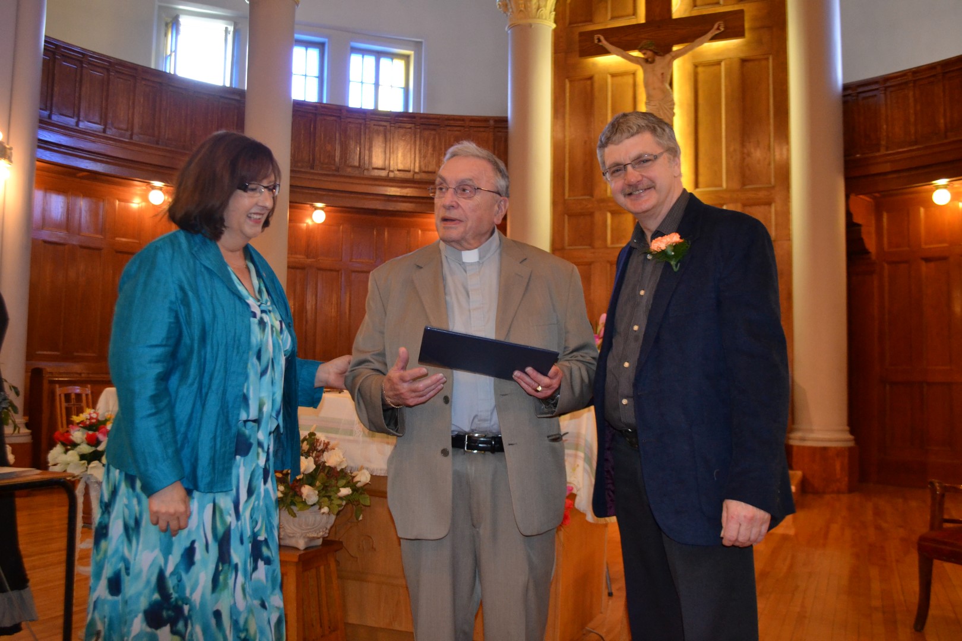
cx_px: 481
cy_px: 320
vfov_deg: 40.0
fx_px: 882
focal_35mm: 33
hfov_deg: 57.2
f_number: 4
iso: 1800
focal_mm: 22
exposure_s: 1/60
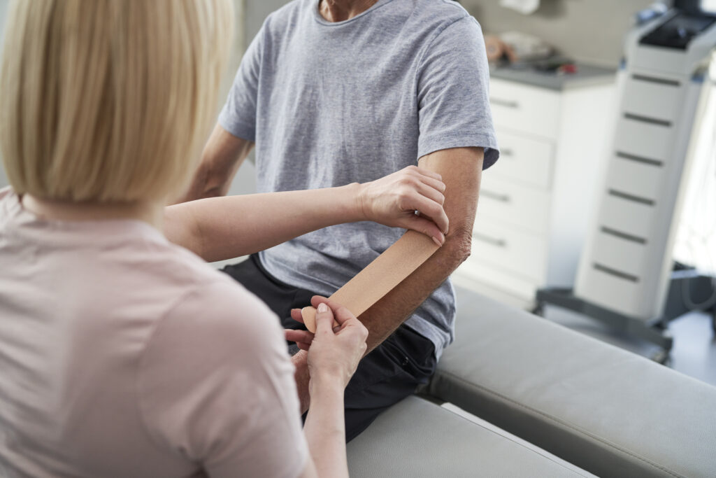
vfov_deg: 27.0
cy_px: 239
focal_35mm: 50
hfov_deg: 39.6
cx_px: 358
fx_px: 995
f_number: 2.5
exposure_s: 1/320
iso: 400
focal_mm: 50
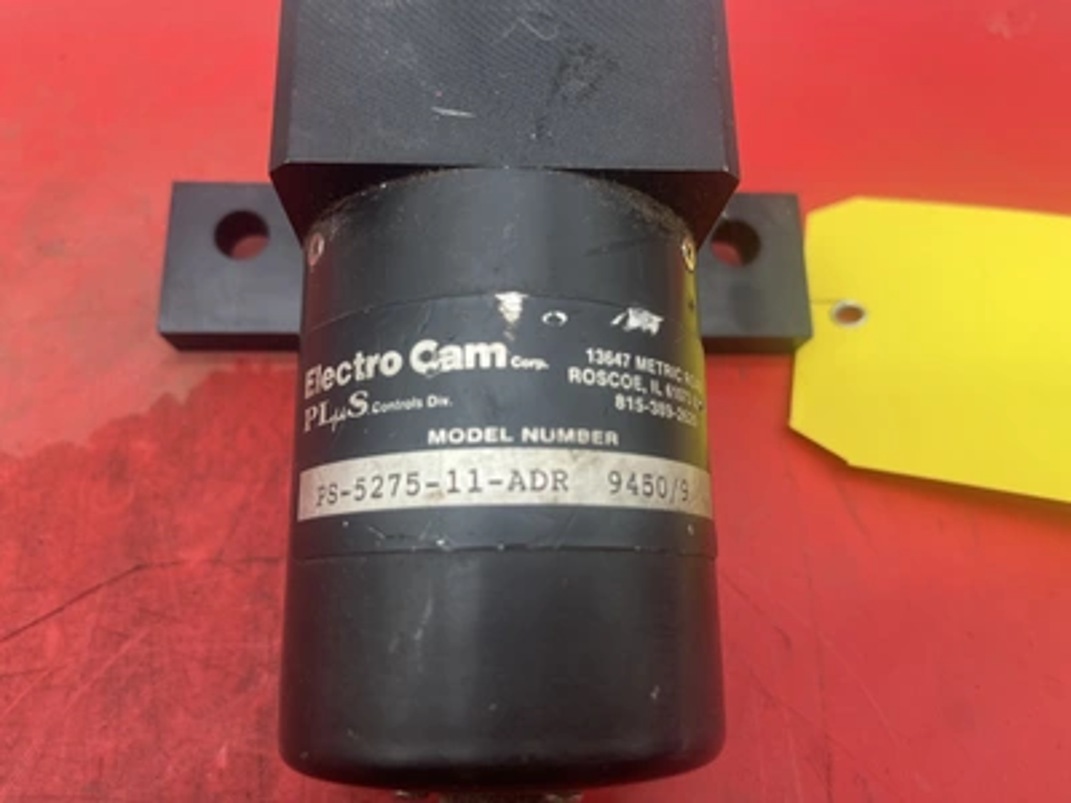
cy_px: 402
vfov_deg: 53.1
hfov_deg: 67.3
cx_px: 536
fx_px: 804
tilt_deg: -58.9
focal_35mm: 26
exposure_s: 1/122
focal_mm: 5.1
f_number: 1.6
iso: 50
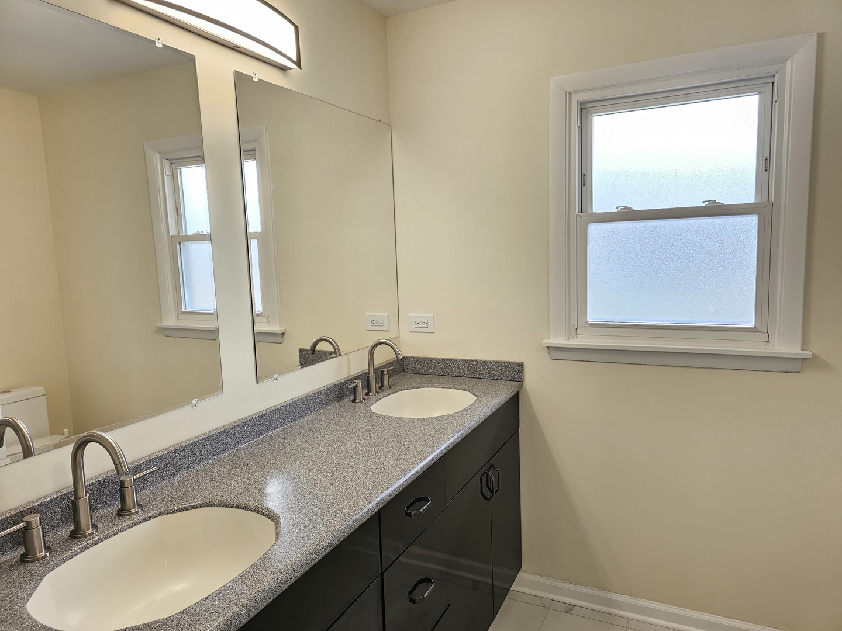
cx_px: 421
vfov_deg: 58.9
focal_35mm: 23
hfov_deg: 73.9
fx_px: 559
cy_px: 316
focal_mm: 6.3
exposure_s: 1/120
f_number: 1.7
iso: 100
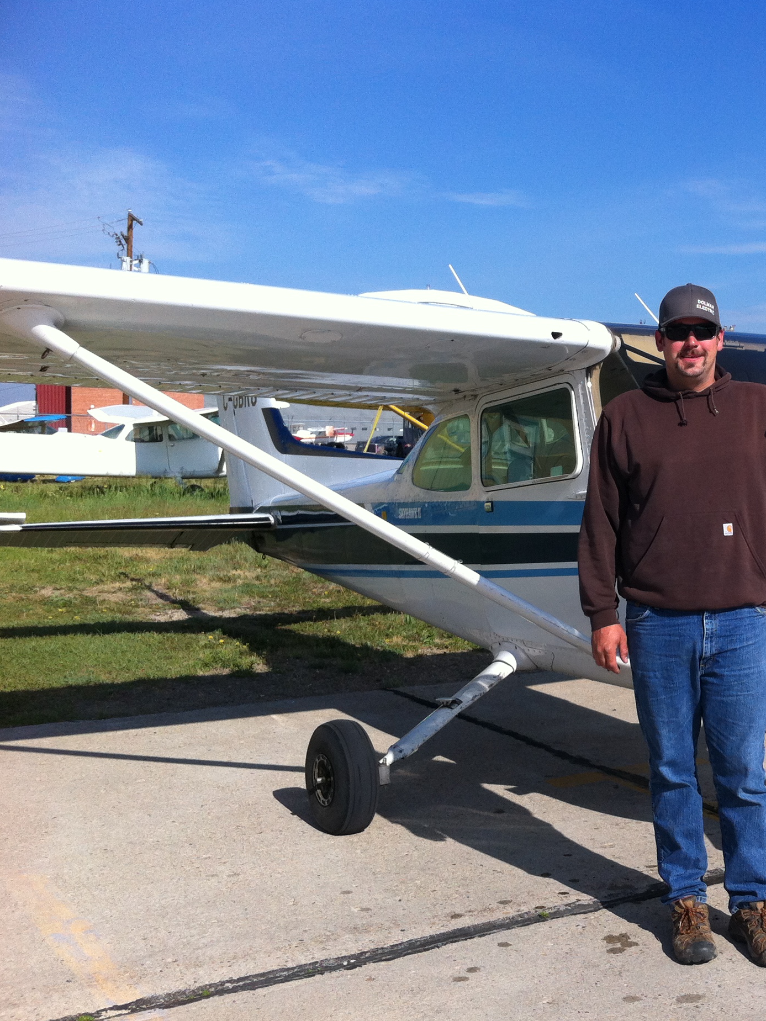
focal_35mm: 49
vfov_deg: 38.9
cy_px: 523
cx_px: 696
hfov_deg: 28.5
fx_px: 1446
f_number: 2.8
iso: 80
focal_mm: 3.85
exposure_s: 1/1436
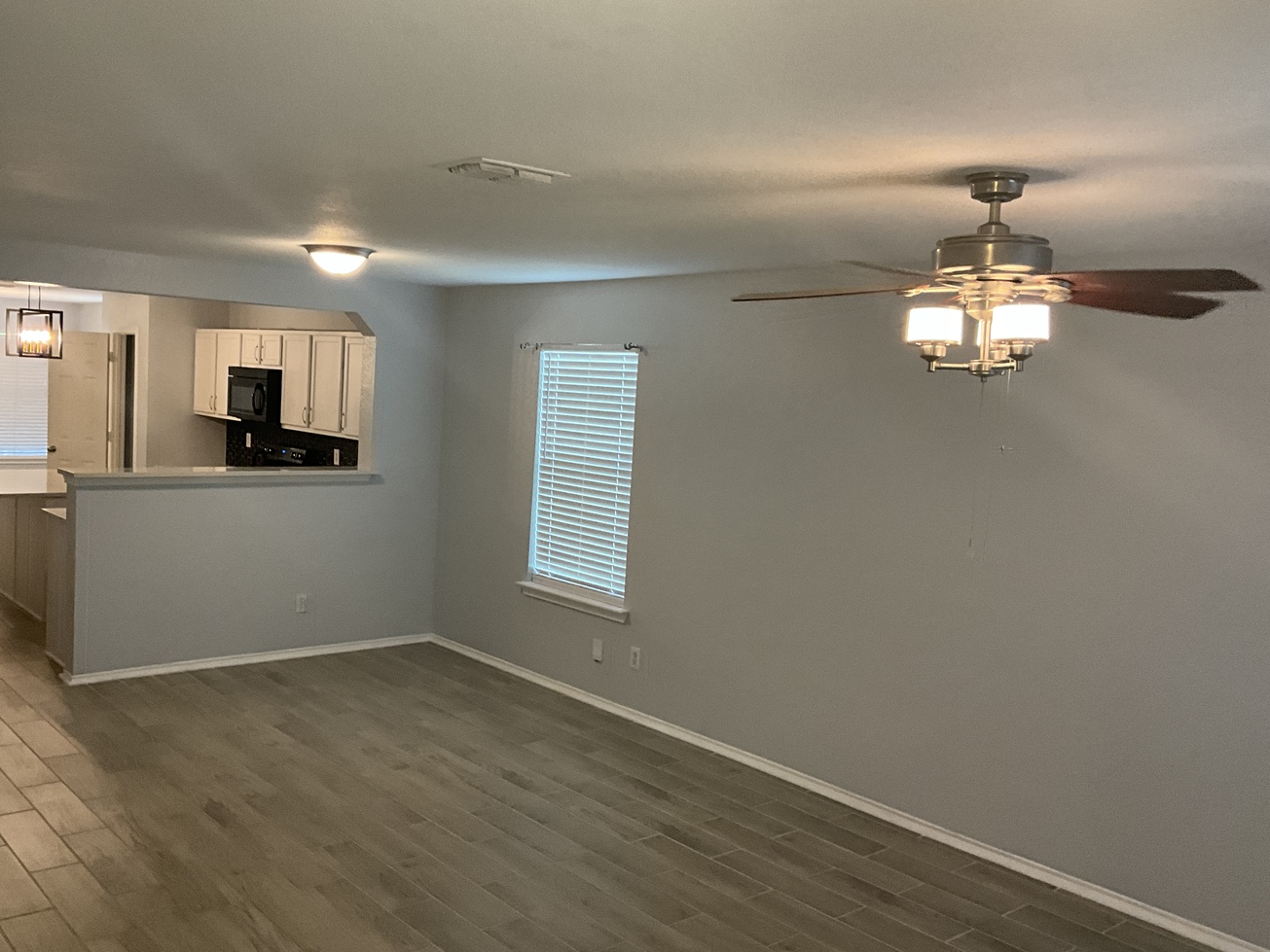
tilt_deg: -4.6
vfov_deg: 44.2
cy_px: 491
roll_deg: -3.1
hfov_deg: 56.7
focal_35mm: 32
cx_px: 572
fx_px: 1174
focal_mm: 3
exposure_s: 1/60
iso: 100
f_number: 1.8
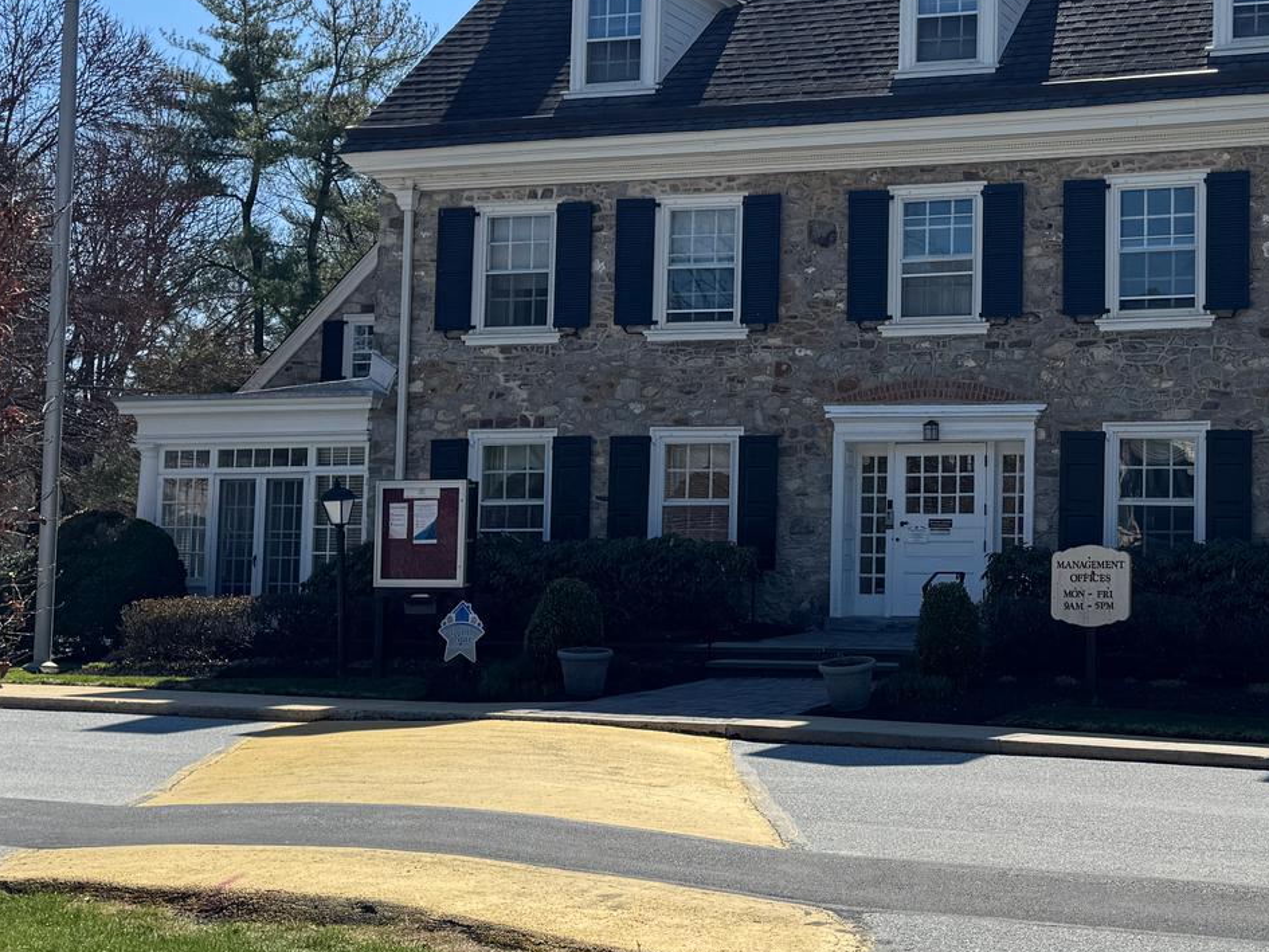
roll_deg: -0.8
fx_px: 1907
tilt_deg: +3.8
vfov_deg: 28.0
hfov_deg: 35.1
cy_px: 410
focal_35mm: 52
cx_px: 1092
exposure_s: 1/5814
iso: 80
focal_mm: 6.76
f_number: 1.78
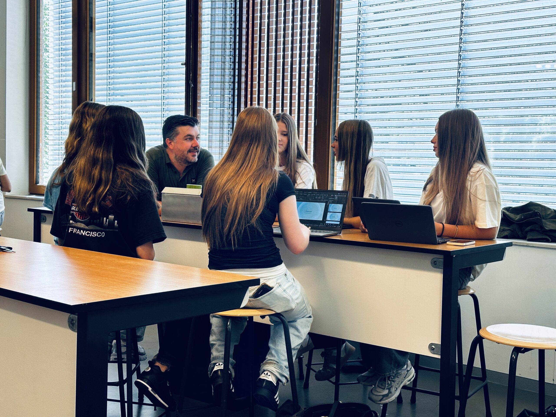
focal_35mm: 48
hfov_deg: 39.7
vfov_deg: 30.3
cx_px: 278
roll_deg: -1.4
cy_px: 208
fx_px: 771
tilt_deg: -2.9
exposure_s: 1/100
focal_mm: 6.86
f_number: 1.78
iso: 80
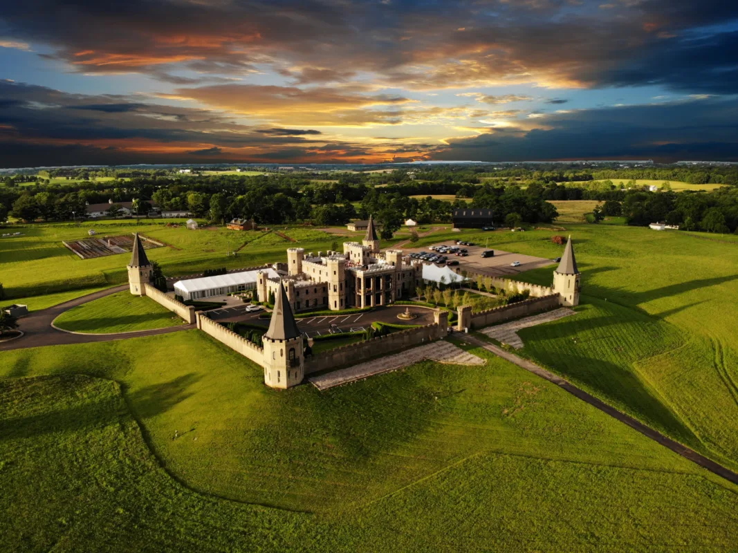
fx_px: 512
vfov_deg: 56.8
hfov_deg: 71.6
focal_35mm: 24
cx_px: 369
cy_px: 276
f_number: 2.8
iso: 100
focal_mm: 4.5
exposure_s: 1/240
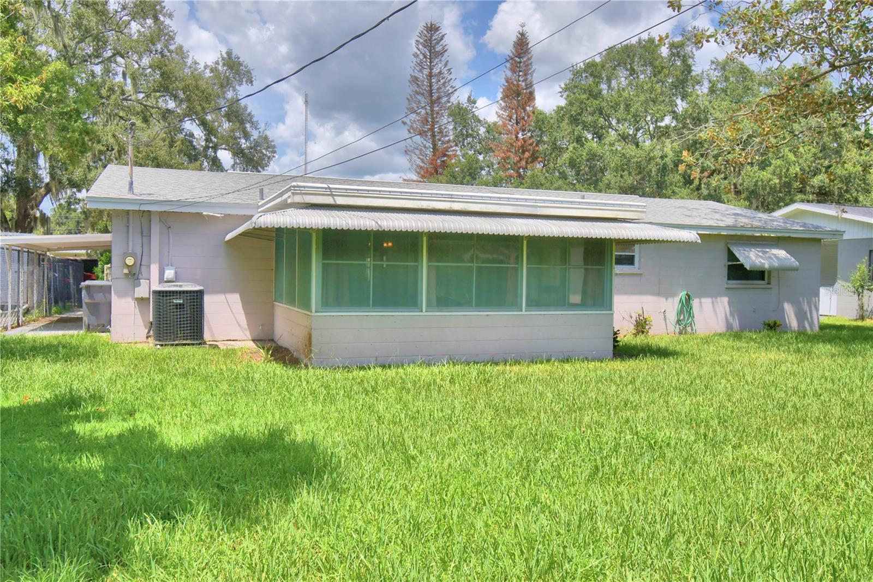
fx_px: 727
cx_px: 436
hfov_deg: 61.9
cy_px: 291
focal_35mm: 30
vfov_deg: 43.6
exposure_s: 1/800
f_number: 5.6
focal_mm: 20
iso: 100
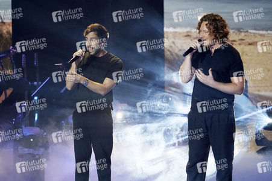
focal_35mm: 374
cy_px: 90
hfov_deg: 5.5
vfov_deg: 3.7
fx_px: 2824
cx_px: 136
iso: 5000
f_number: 6.3
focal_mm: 374
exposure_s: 1/200
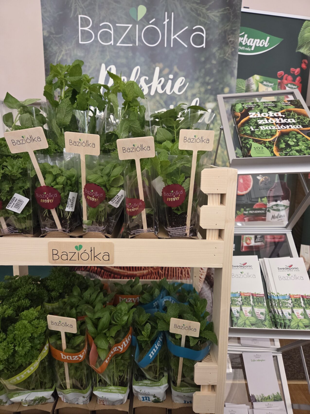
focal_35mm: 23
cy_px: 207
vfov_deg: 73.9
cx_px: 155
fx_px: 275
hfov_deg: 58.9
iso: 800
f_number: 1.8
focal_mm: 5.4
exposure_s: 1/100
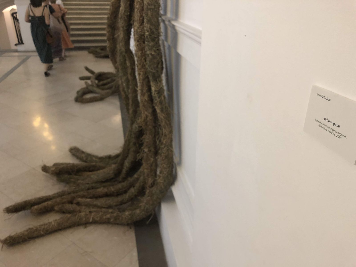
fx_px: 288
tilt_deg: -25.6
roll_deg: +0.5
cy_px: 134
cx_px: 178
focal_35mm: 28
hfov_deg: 63.4
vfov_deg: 49.7
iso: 50
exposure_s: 1/17
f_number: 1.8
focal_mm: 3.99
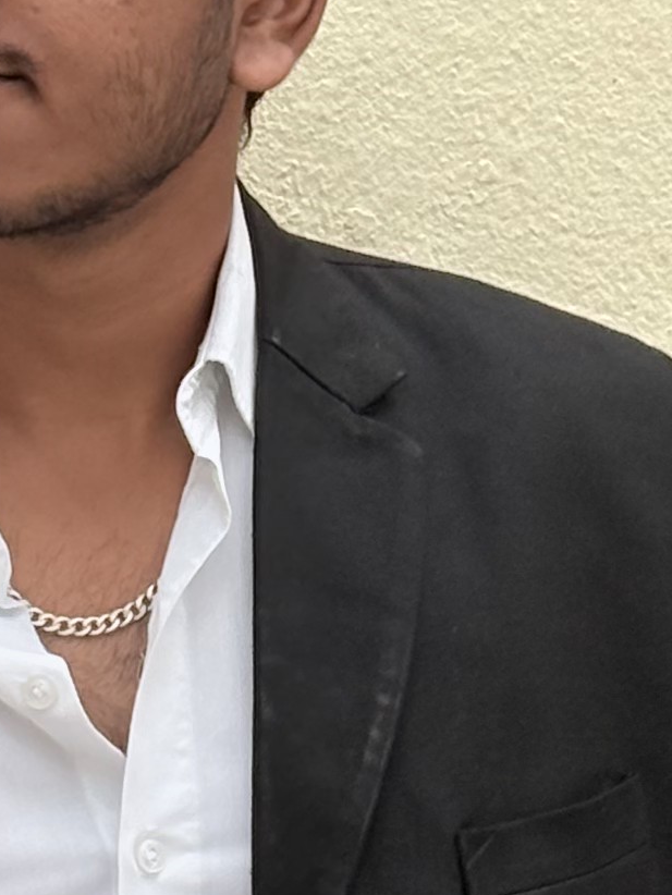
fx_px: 6597
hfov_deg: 5.8
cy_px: 91
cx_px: 36
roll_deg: +0.0
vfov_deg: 7.7
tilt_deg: +7.4
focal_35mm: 255
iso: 50
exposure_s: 1/243
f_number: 1.6
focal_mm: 5.96
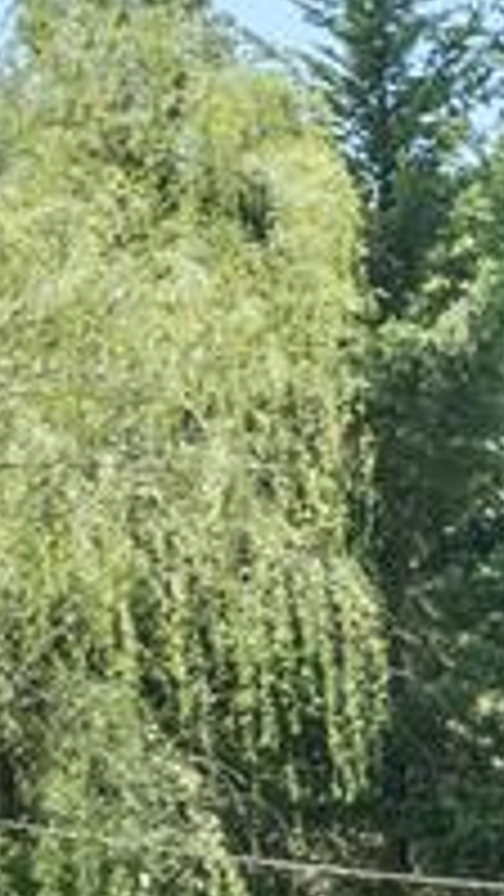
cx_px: 1980
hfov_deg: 6.5
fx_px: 3586
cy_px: 1191
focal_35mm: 151
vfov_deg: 13.7
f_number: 7.1
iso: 800
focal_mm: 14
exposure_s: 1/800
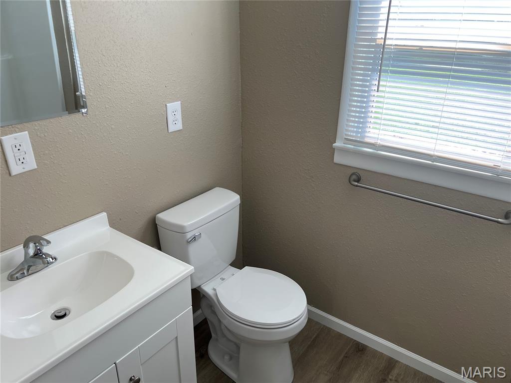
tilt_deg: -23.0
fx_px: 384
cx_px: 256
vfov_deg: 53.1
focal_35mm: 26
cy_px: 192
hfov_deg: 67.3
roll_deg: +0.1
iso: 50
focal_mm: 5.7
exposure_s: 1/120
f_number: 1.5
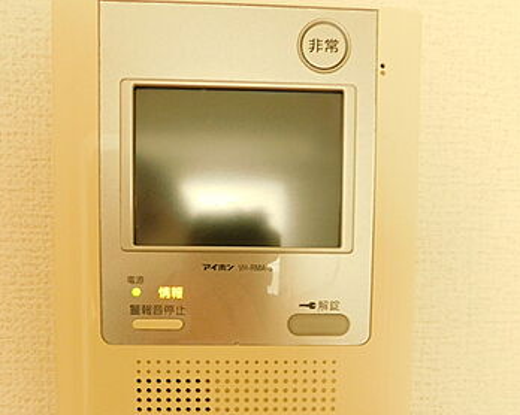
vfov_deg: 46.2
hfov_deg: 57.2
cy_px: 285
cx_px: 257
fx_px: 477
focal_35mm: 31
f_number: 3
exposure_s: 1/25
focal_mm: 4
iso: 400
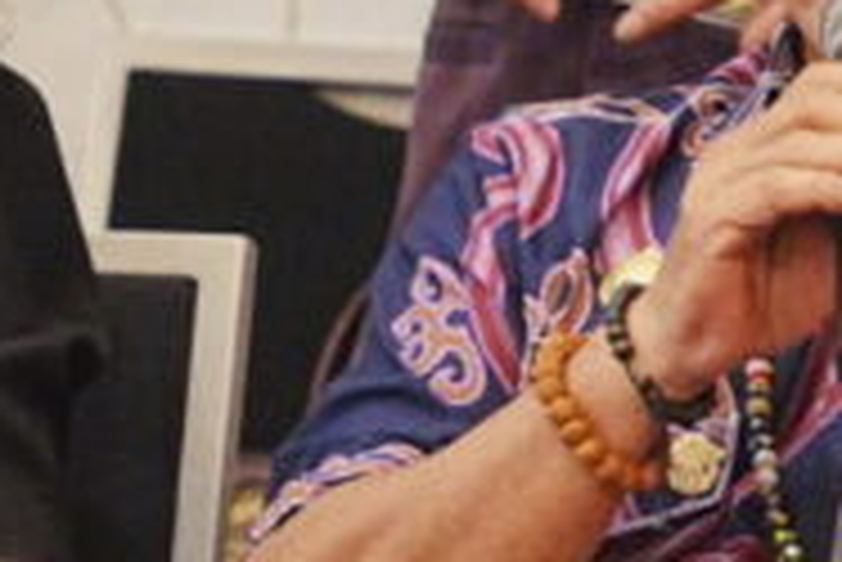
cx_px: 878
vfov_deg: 2.6
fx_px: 12195
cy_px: 34
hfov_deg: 3.9
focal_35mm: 521
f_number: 6.3
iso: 6400
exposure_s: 1/100
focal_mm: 130
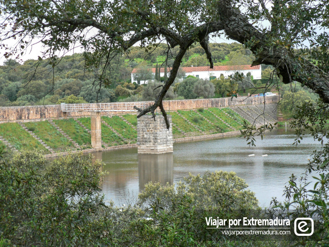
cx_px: 164
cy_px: 124
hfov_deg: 22.8
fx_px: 818
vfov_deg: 17.2
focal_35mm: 86
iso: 80
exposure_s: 1/30
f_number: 3.2
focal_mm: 14.3
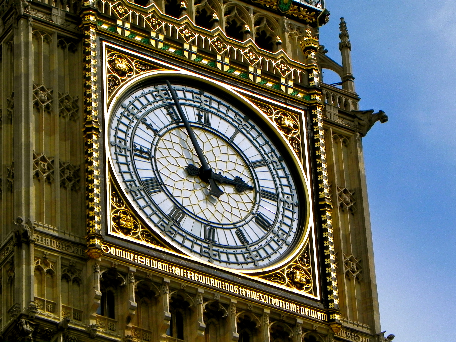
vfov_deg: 7.0
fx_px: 2793
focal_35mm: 212
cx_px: 228
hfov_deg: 9.3
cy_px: 171
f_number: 8
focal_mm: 37.7
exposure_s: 1/663
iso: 160
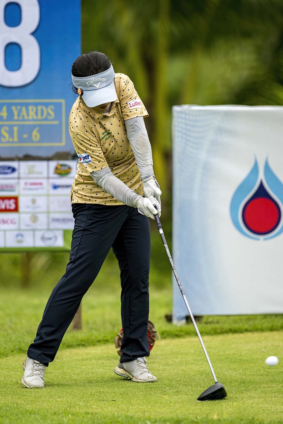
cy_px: 212
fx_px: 4716
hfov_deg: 3.4
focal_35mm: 400
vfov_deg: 5.2
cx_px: 142
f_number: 3.5
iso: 200
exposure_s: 1/4000
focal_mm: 400
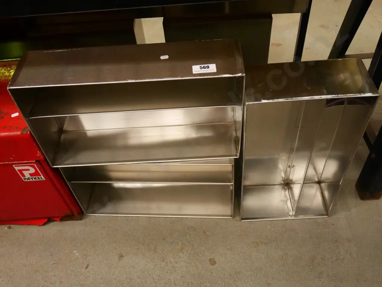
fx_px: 353
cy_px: 144
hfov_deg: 56.8
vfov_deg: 44.2
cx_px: 191
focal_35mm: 32
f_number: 4
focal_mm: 16
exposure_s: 1/160
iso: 3200
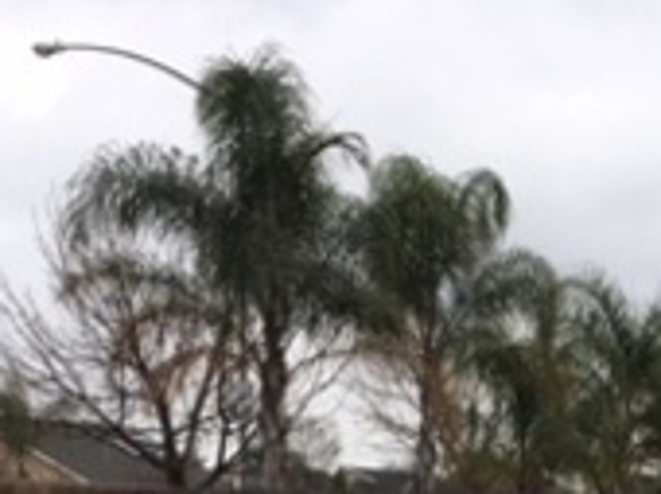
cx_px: 472
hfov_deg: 17.2
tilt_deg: -9.5
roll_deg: -0.6
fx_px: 2174
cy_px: 926
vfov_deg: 11.8
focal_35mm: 114
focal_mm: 4.15
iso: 25
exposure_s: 1/668
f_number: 2.2
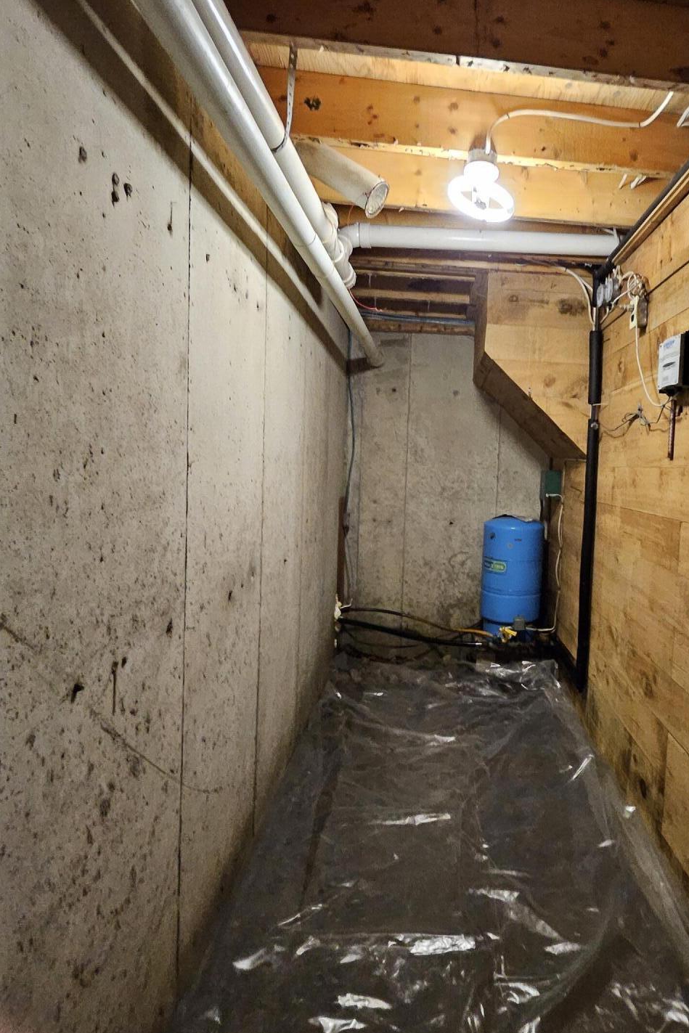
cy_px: 497
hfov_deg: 61.9
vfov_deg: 86.9
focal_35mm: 19
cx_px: 492
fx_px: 545
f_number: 2.2
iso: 500
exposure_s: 1/30
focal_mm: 1.74
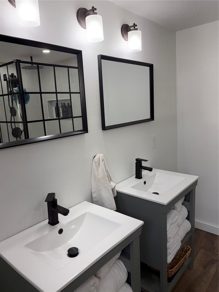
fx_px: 219
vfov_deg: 67.3
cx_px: 110
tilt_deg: -10.2
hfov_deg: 53.1
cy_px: 146
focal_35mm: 26
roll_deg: +3.1
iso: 100
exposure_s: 1/222
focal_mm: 5.96
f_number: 1.6
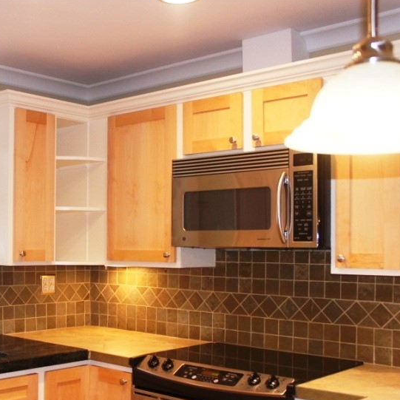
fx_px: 599
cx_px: 90
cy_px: 242
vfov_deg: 36.8
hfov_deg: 35.9
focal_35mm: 46
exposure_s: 1/60
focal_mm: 19
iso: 800
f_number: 4
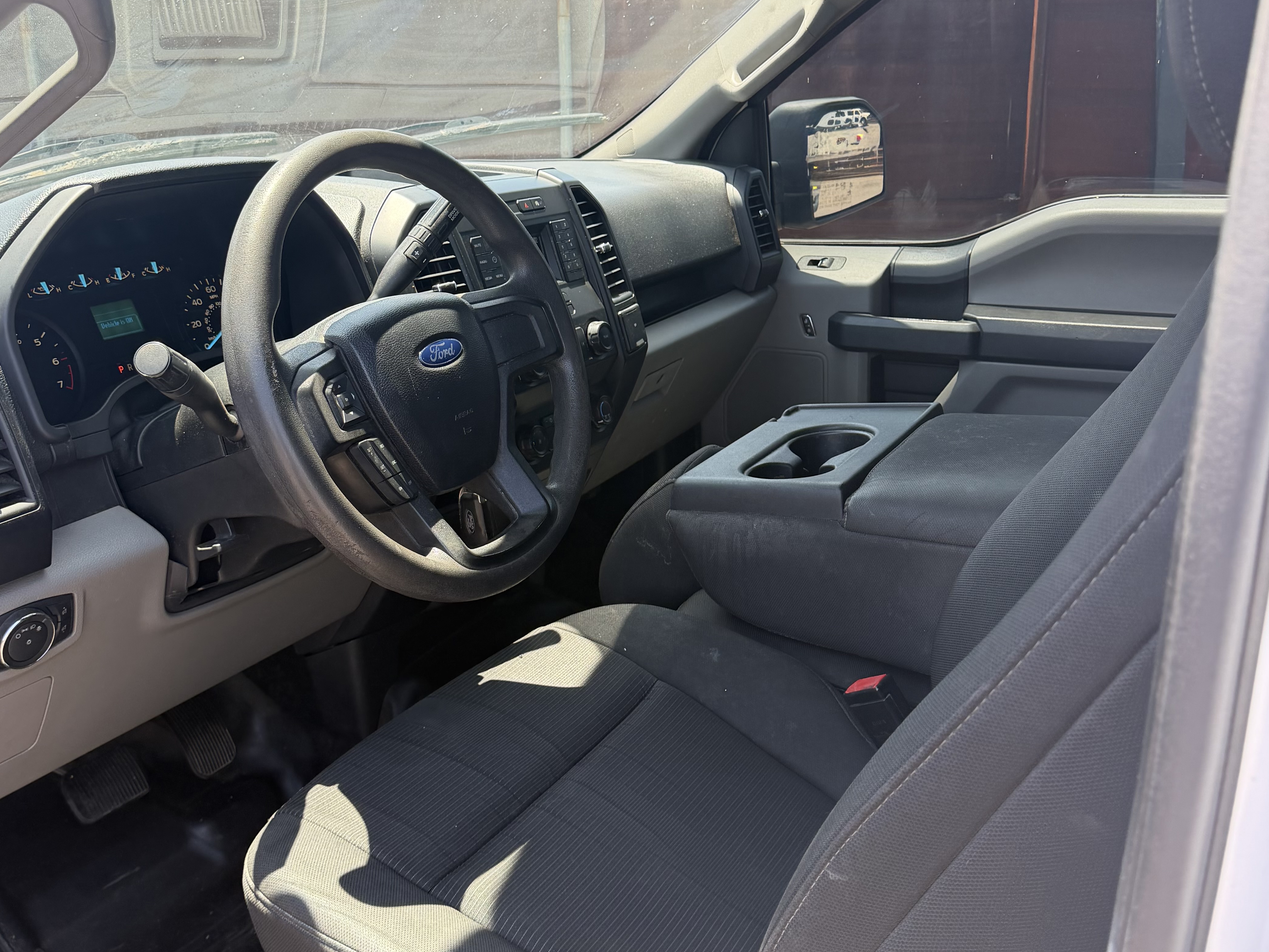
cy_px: 443
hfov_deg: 55.3
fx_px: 1210
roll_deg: +1.0
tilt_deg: -17.5
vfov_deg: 42.9
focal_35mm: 33
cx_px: 624
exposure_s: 1/547
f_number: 1.78
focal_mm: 6.76
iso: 100
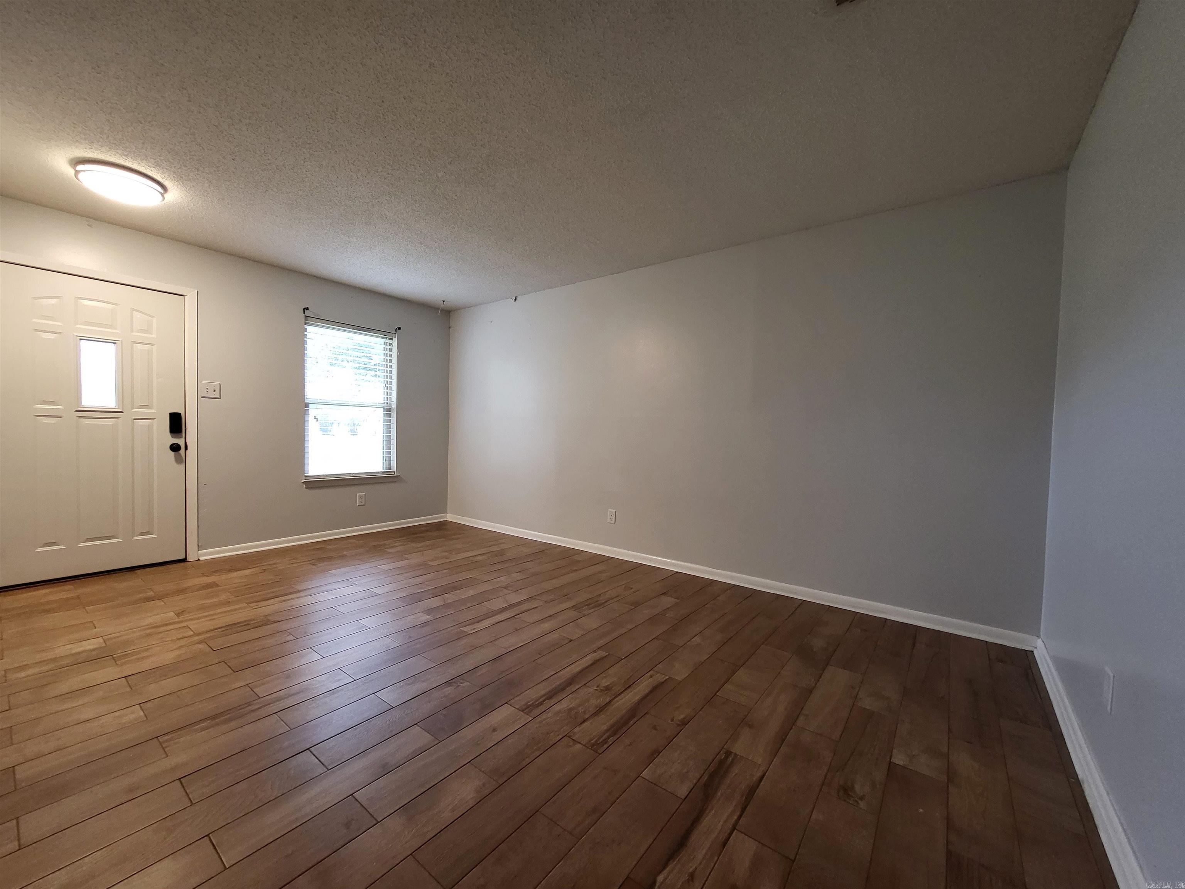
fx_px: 445
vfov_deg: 89.9
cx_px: 592
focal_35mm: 13
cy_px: 444
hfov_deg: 106.2
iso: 320
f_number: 2.2
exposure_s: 1/60
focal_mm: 1.74
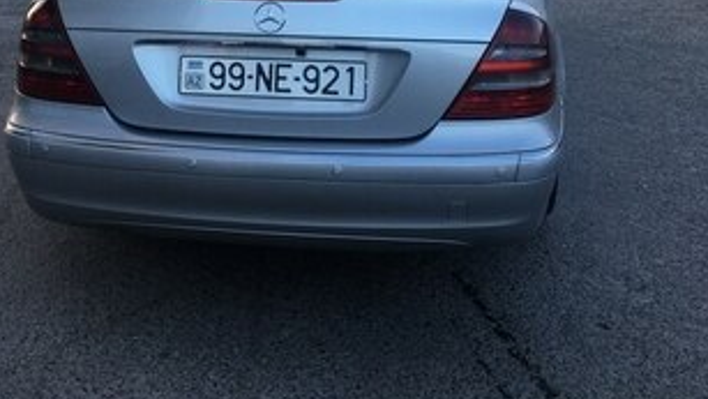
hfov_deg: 40.4
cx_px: 293
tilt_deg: -7.3
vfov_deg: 22.3
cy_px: -32
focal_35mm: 51
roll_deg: -0.8
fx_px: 958
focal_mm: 4.15
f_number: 2.2
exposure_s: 1/108
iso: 25
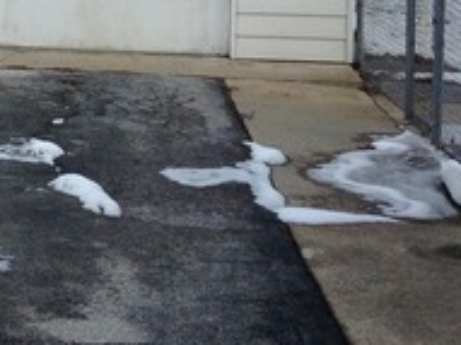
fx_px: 1557
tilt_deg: -2.3
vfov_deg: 12.3
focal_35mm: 117
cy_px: -80
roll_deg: -1.5
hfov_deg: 15.5
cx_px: -241
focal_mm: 4.28
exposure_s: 1/1209
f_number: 2.4
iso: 50
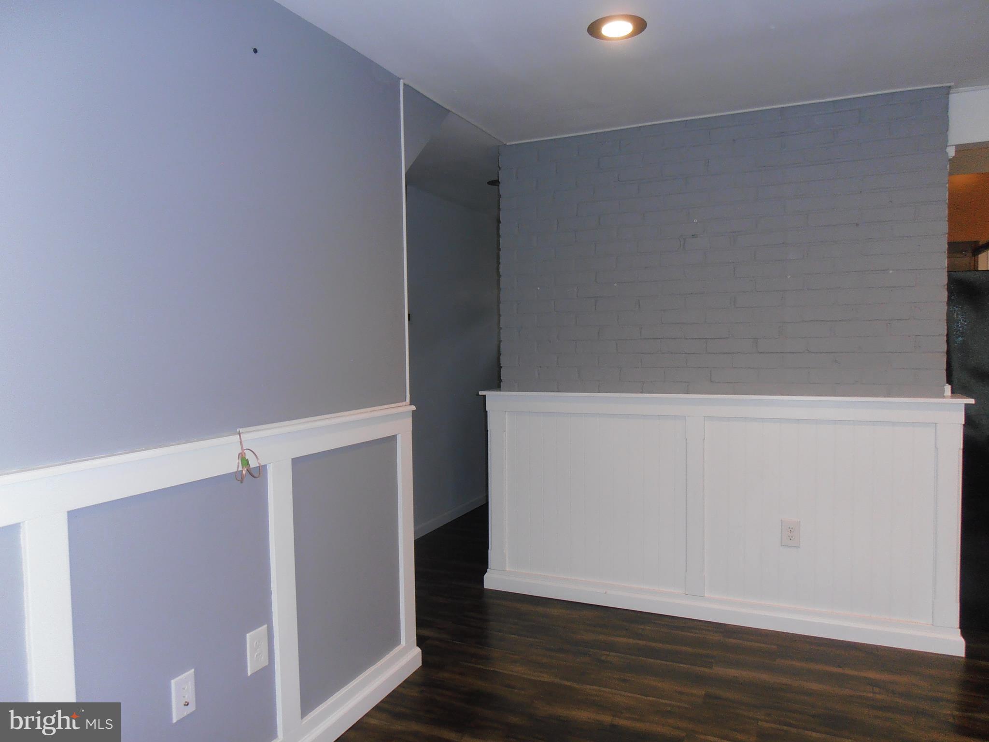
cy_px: 371
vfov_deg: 56.8
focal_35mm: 24
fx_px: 686
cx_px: 494
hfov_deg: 71.6
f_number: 3
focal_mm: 4.2
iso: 125
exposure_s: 1/30
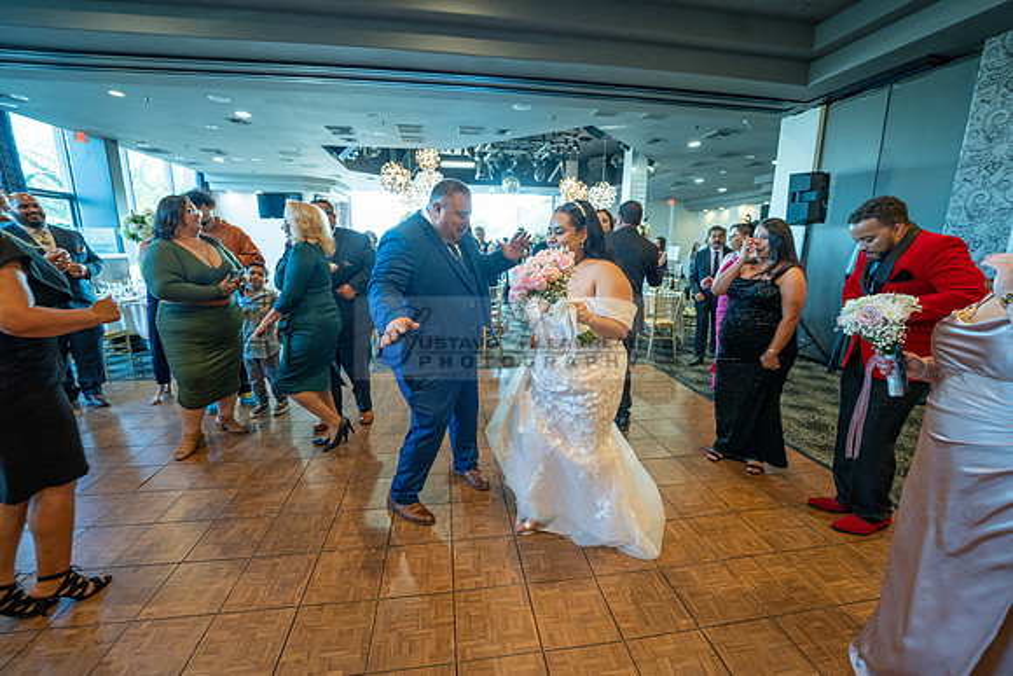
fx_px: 394
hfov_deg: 104.2
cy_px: 338
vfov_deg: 81.2
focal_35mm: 14
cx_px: 506
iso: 800
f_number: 2.8
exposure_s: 1/100
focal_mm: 14
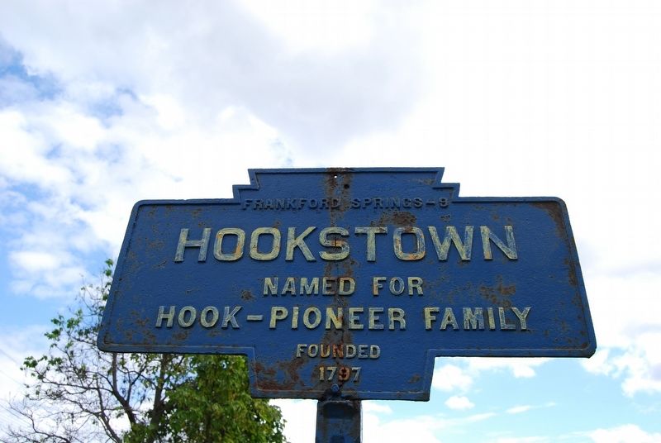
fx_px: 552
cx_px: 330
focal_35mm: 30
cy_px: 222
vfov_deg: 43.7
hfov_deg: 61.9
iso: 100
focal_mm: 20
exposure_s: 1/200
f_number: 7.1
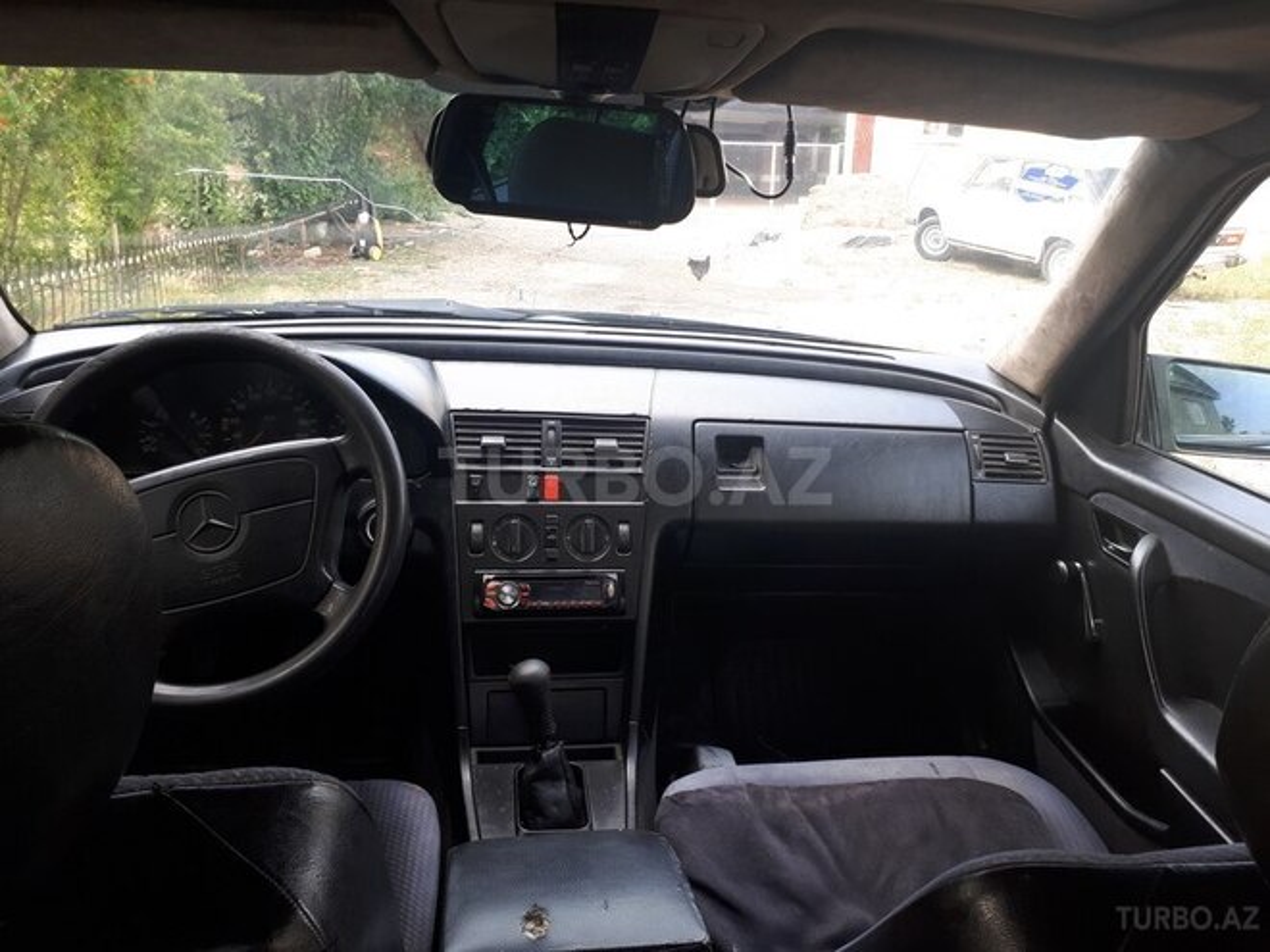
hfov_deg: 65.3
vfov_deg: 51.4
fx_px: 991
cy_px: 476
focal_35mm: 27
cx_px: 635
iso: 40
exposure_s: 1/33
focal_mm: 3.6
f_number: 1.9
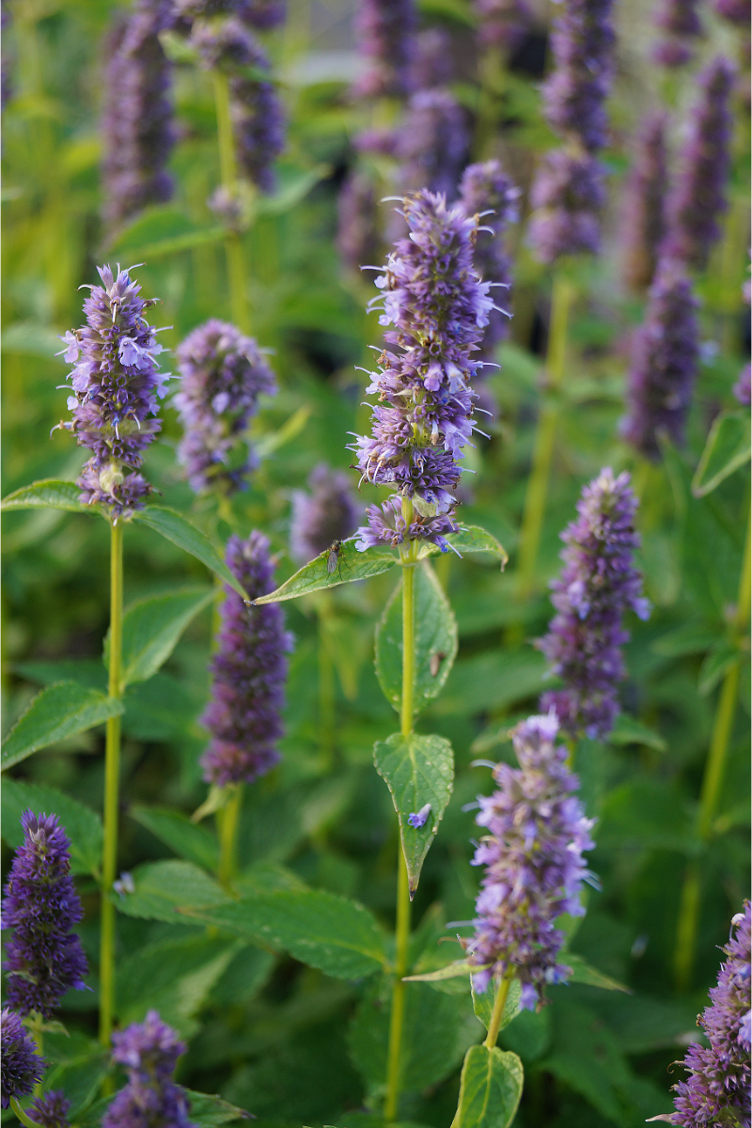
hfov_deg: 18.2
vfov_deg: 27.0
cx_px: 376
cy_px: 564
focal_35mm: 75
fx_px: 2350
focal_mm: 50
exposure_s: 1/80
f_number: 5.6
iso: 100
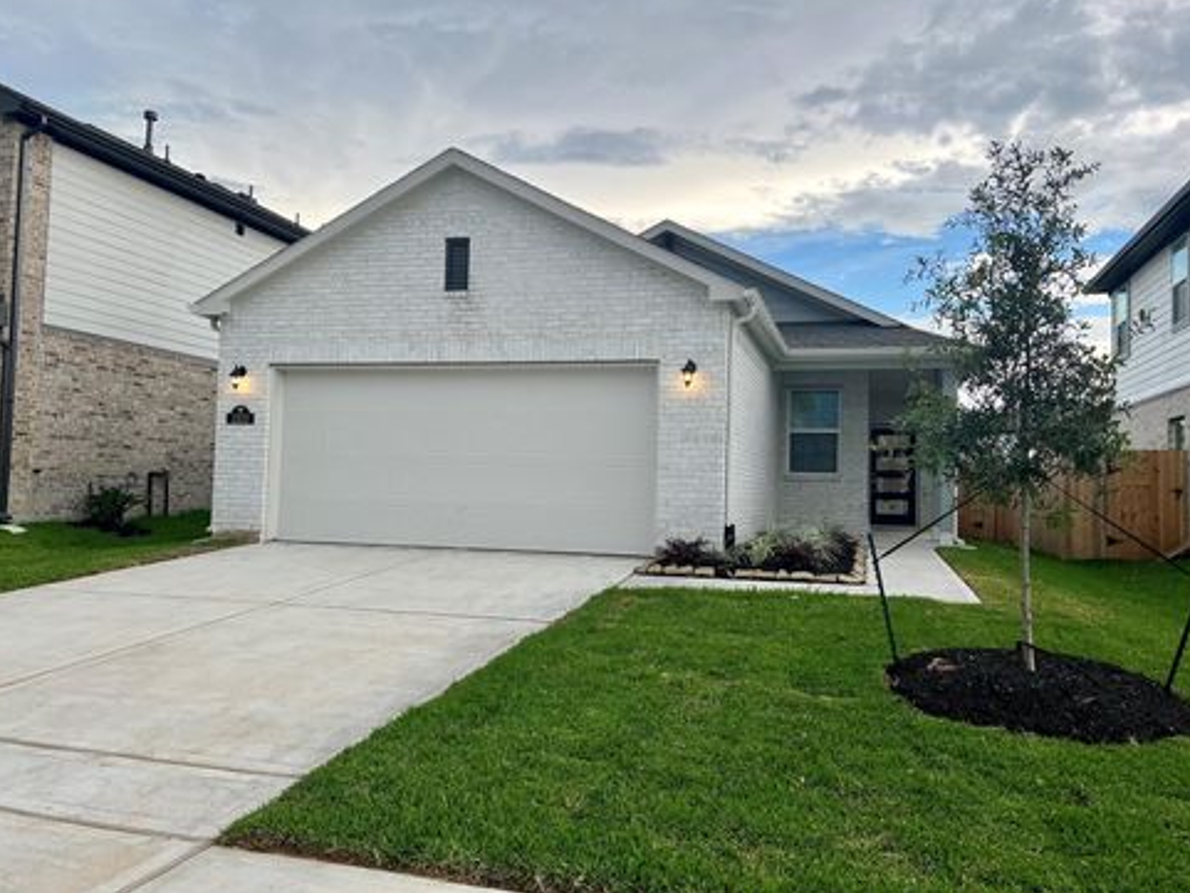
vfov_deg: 51.4
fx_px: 928
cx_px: 591
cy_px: 439
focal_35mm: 27
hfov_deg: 65.3
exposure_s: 1/957
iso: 50
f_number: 1.5
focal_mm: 5.7
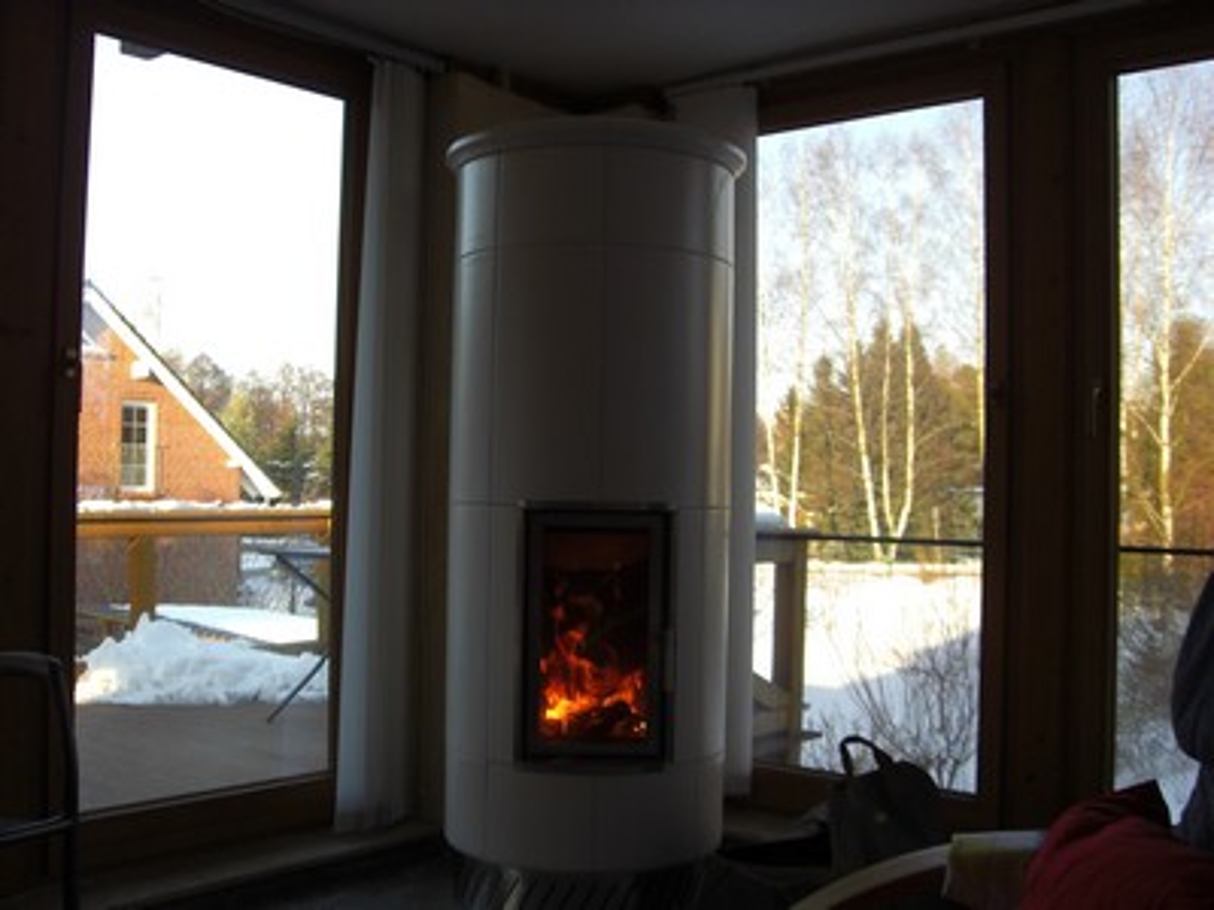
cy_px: 455
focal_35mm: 38
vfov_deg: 37.7
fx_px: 1333
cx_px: 607
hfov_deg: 49.0
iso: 64
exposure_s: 1/125
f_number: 2.7
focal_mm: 6.2
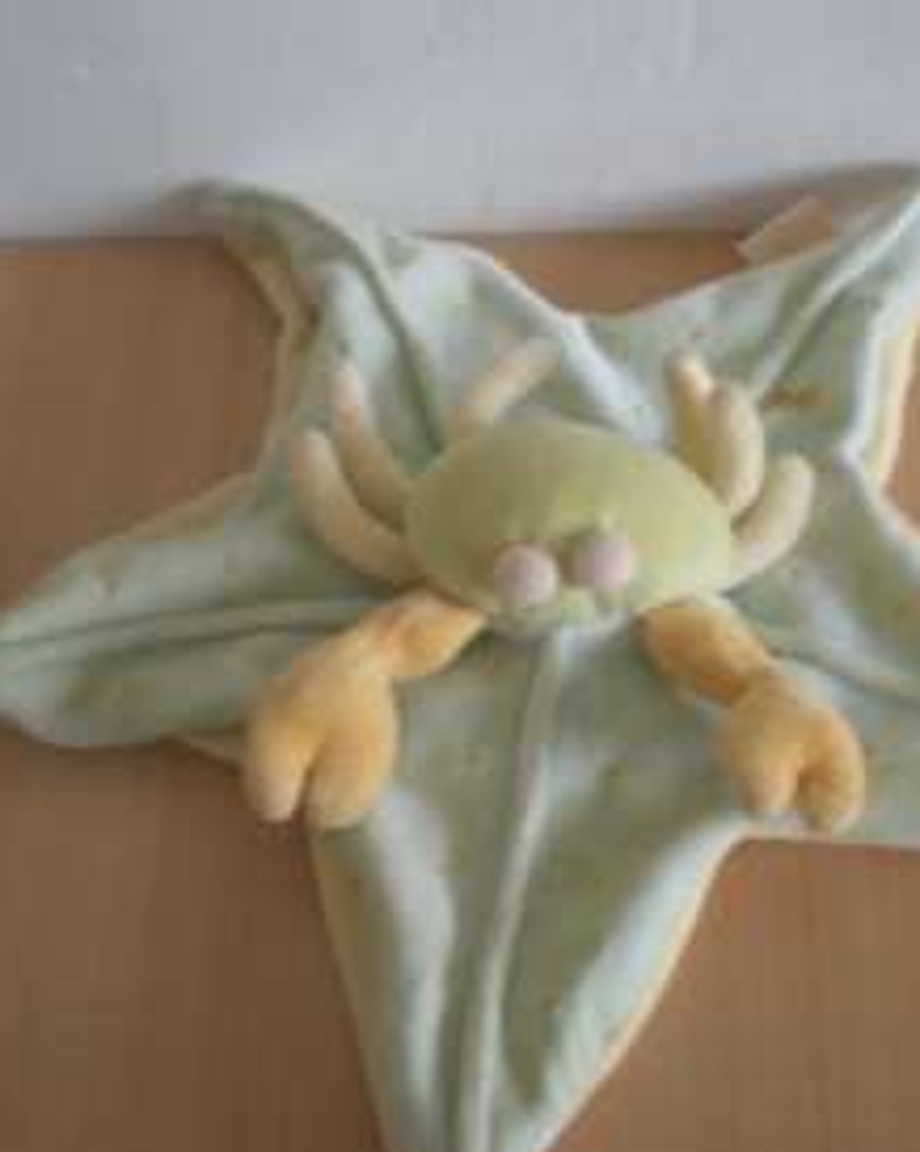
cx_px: 570
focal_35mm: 53
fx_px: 1806
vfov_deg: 35.3
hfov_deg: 28.5
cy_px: 485
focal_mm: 6.3
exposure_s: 1/14.7
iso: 200
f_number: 3.1
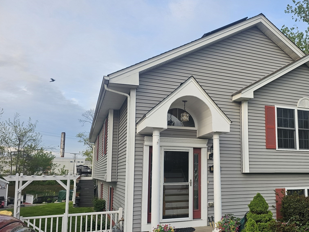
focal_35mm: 31
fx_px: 277
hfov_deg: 57.2
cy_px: 139
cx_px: 203
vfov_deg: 45.2
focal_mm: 6.3
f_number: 1.7
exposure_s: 1/180
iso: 25
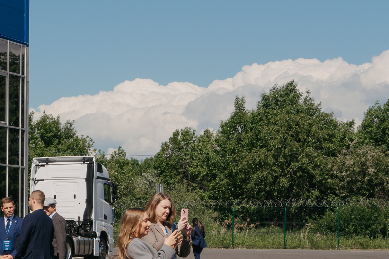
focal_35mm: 148
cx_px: -13
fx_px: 1599
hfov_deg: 13.6
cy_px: 247
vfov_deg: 9.2
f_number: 18
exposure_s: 1/160
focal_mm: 70
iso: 160
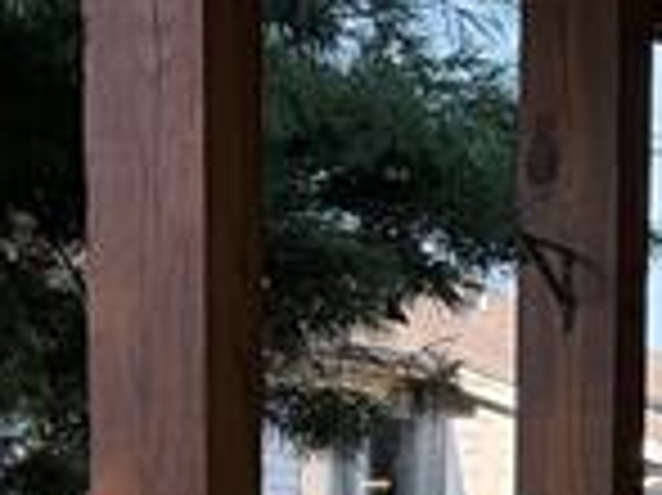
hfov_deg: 11.7
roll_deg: +0.9
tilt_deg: -10.5
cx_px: -41
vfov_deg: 8.1
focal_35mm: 167
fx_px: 3191
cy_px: 1210
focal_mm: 6.76
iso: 100
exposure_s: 1/780
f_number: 1.78
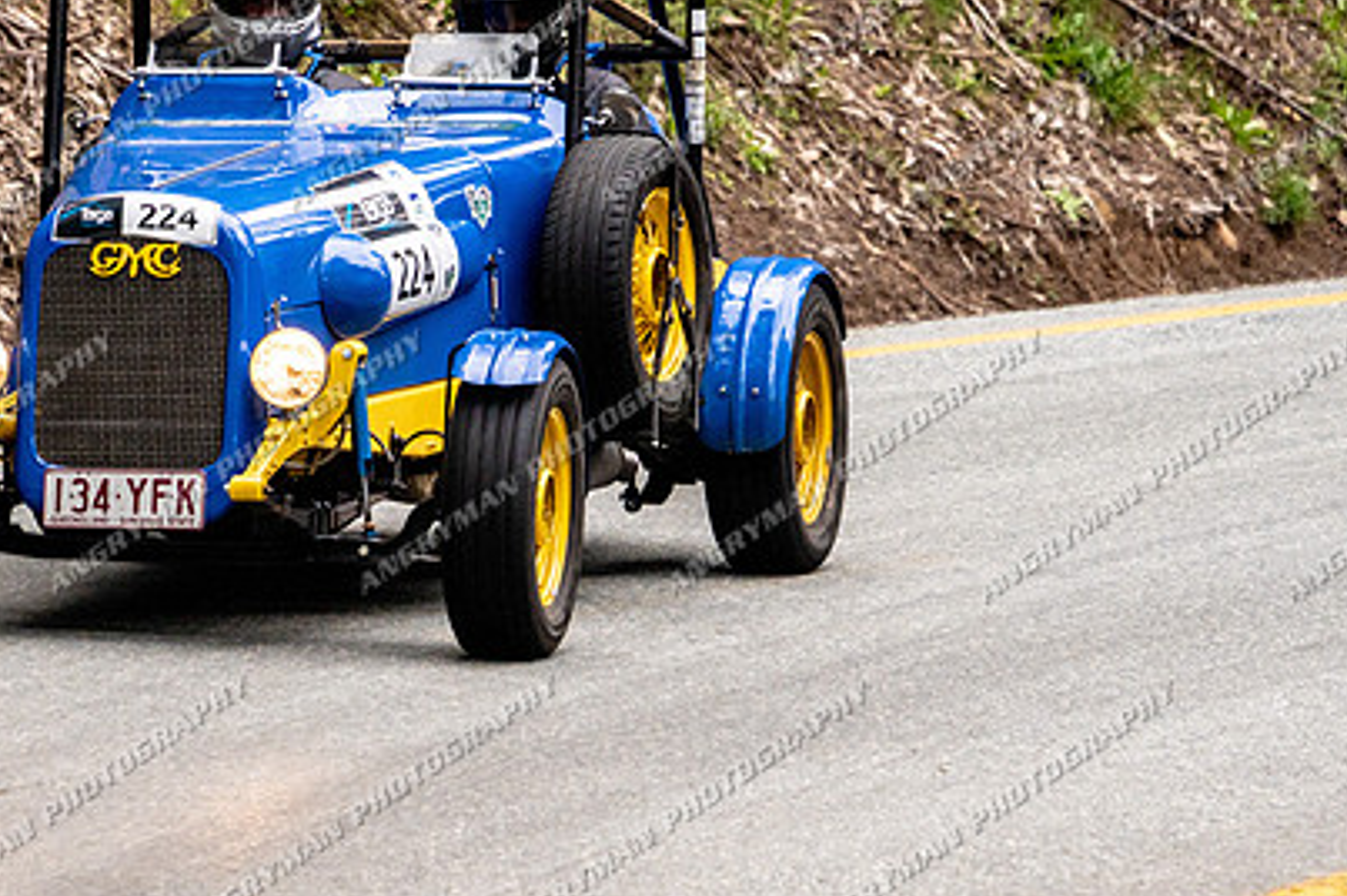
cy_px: 299
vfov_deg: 1.8
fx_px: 29086
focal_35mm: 778
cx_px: 455
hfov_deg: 2.7
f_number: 5.6
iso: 640
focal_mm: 360
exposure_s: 1/640
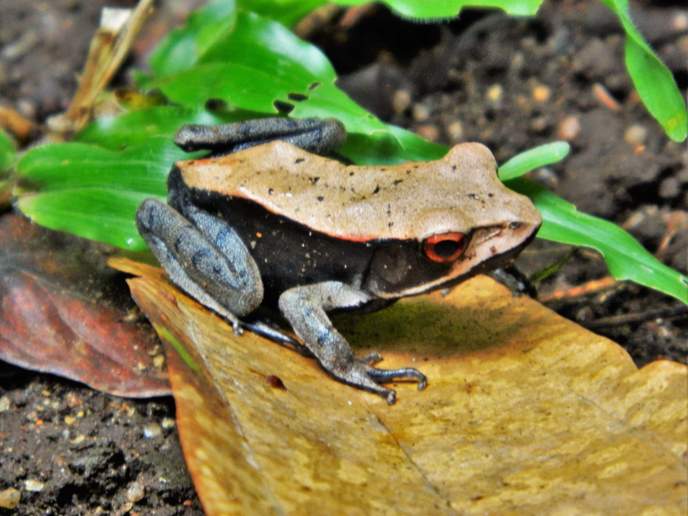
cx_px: 344
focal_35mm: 278
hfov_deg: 7.1
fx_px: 5525
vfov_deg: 5.3
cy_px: 258
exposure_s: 1/50
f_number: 5.6
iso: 400
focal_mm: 50
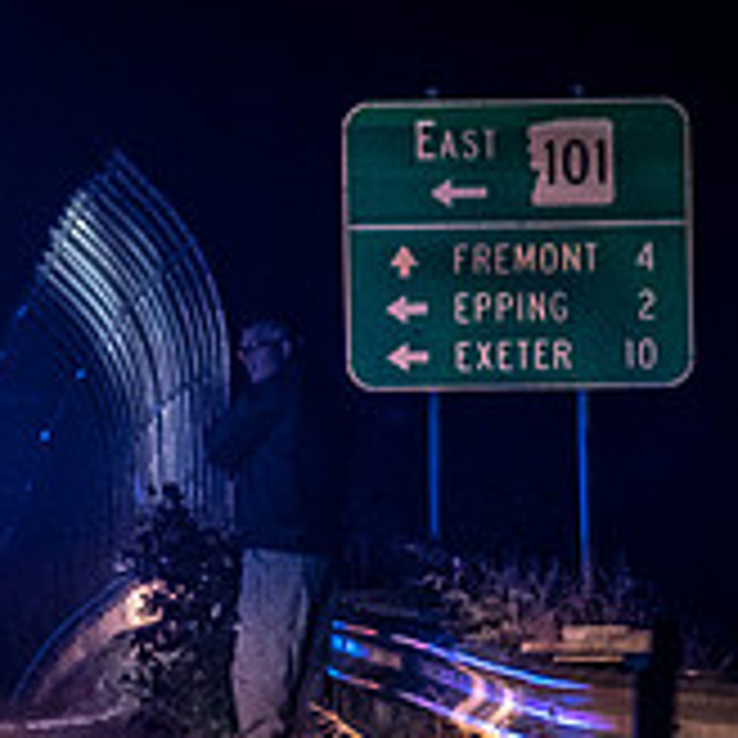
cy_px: 428
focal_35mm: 925
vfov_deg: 1.9
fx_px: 22311
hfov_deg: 1.9
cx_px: -421
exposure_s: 1/40
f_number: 5.6
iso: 2000
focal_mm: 190
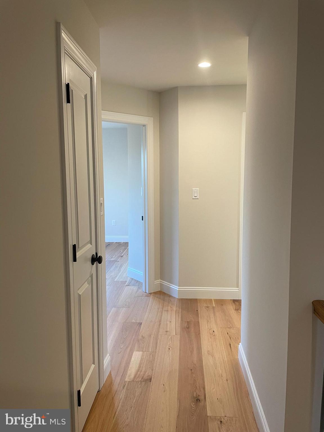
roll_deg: +0.6
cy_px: 216
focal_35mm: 26
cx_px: 162
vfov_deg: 67.3
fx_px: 324
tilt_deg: -5.7
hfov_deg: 53.1
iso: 100
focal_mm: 4.2
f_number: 1.6
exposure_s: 1/60
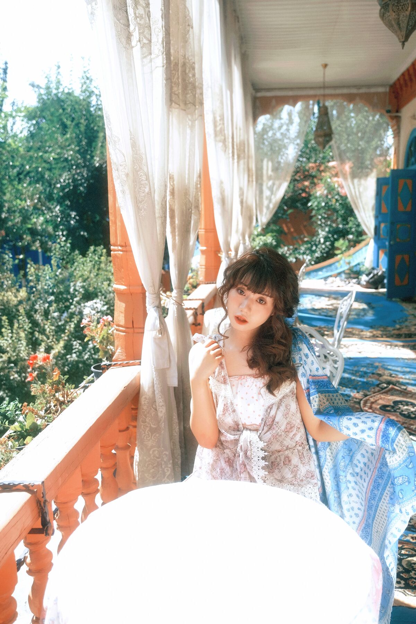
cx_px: 208
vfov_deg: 58.7
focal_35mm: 32
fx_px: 555
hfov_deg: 41.1
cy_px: 312
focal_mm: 21.3
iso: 250
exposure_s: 1/1000
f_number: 2.8
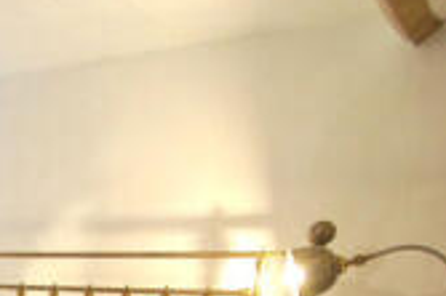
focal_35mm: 59
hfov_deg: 26.9
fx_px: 730
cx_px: -176
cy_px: 504
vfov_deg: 18.7
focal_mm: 10
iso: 800
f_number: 3.5
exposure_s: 1/13
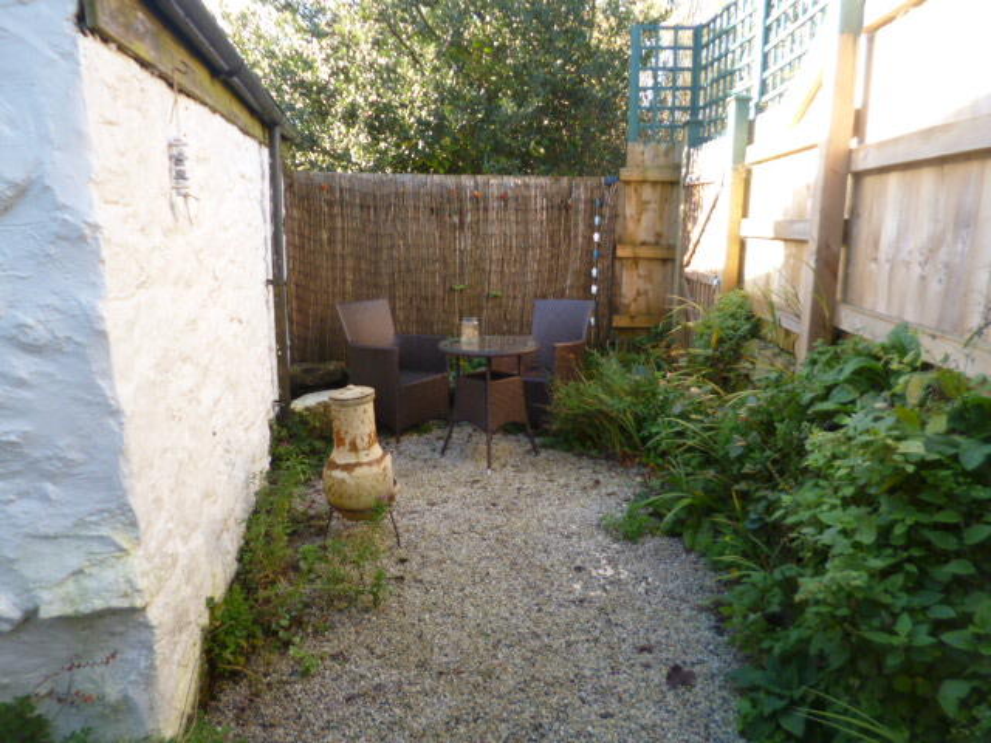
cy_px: 372
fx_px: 687
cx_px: 496
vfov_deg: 56.8
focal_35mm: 24
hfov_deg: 71.6
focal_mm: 4.3
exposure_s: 1/100
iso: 100
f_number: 2.5
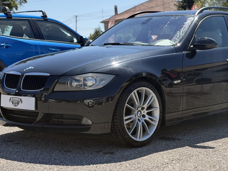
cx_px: 148
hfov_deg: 26.6
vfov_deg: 20.2
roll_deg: +3.8
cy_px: 70
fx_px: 481
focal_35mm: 73
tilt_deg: -1.9
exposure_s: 1/2146
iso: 100
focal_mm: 6.76
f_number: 1.78
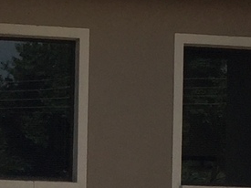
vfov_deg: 6.7
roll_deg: -3.5
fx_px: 1566
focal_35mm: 216
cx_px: -51
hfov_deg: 9.1
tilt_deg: +1.1
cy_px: 308
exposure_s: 1/1647
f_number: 2.2
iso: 32
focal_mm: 4.15
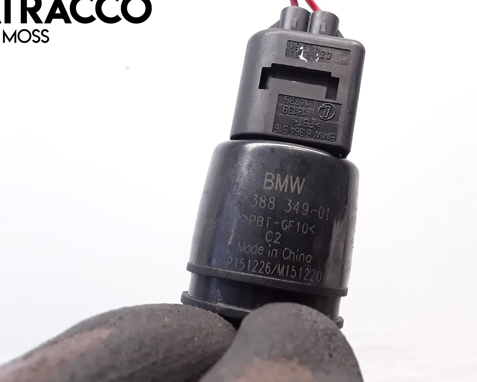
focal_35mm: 34
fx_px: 480
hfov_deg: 52.7
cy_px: 215
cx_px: 270
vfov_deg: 43.3
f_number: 1.9
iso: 100
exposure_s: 1/100
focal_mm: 2.91
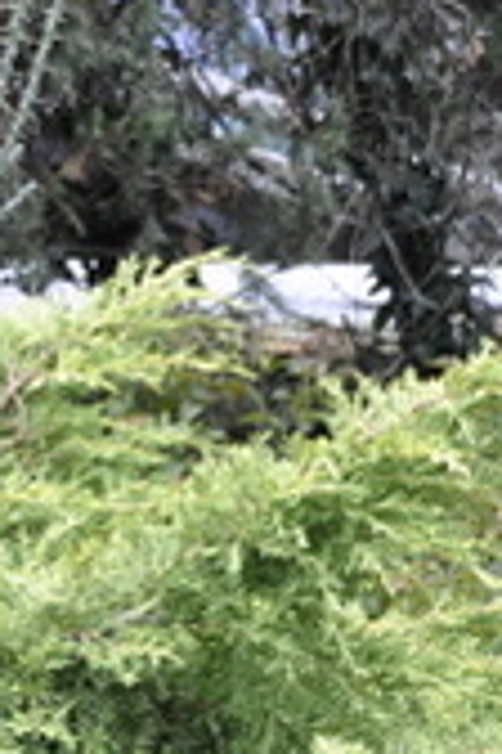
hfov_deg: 7.5
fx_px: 3731
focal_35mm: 178
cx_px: -305
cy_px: 1005
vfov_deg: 11.2
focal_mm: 25
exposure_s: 1/30
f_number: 5.6
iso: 200
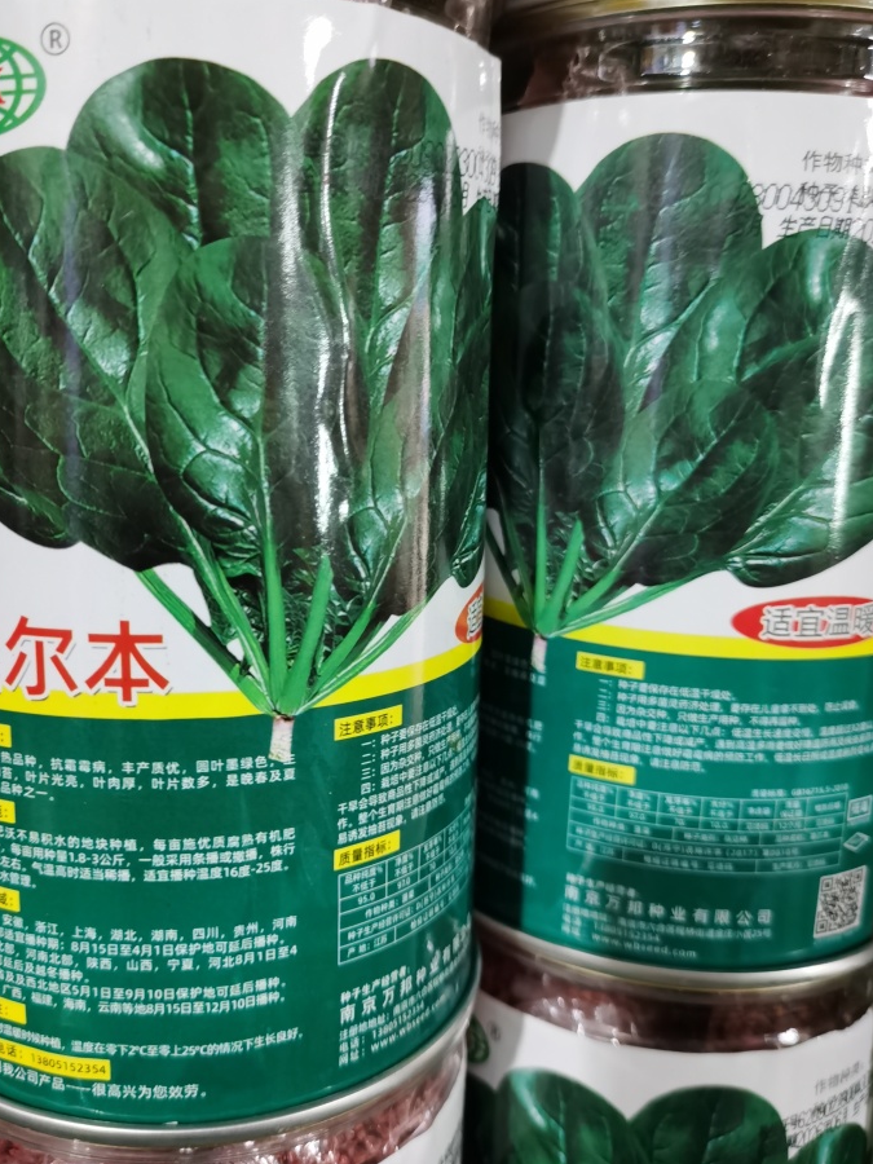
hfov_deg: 44.1
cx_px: 379
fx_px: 1076
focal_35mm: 32
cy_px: 558
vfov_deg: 56.8
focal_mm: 5.58
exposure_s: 1/33.3
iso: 640
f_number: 1.8
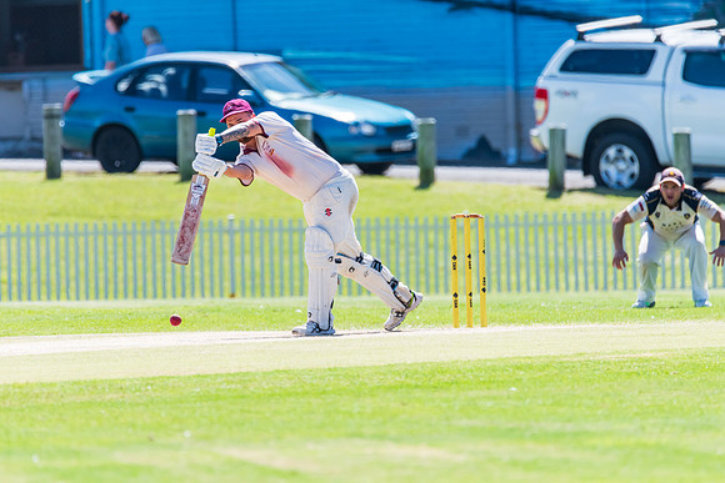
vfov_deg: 2.0
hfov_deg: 3.0
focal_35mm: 681
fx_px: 13727
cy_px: 209
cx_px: 313
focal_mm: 600
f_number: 6.3
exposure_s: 1/2000
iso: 640
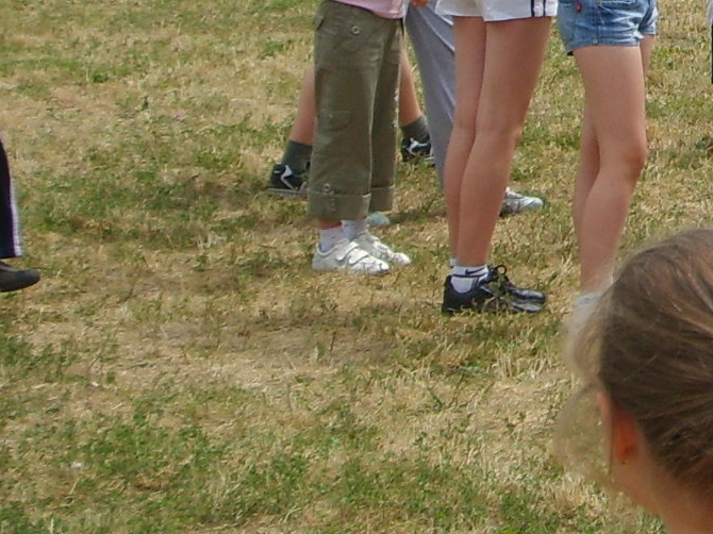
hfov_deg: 9.3
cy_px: -217
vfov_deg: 7.1
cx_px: 1037
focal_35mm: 207
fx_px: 4262
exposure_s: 1/750
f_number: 3.6
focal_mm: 10.3
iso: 50
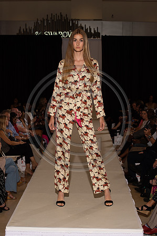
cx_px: 78
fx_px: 459
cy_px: 118
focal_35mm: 70
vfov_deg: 28.9
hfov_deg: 19.4
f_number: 9
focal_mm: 70
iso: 800
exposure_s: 1/250
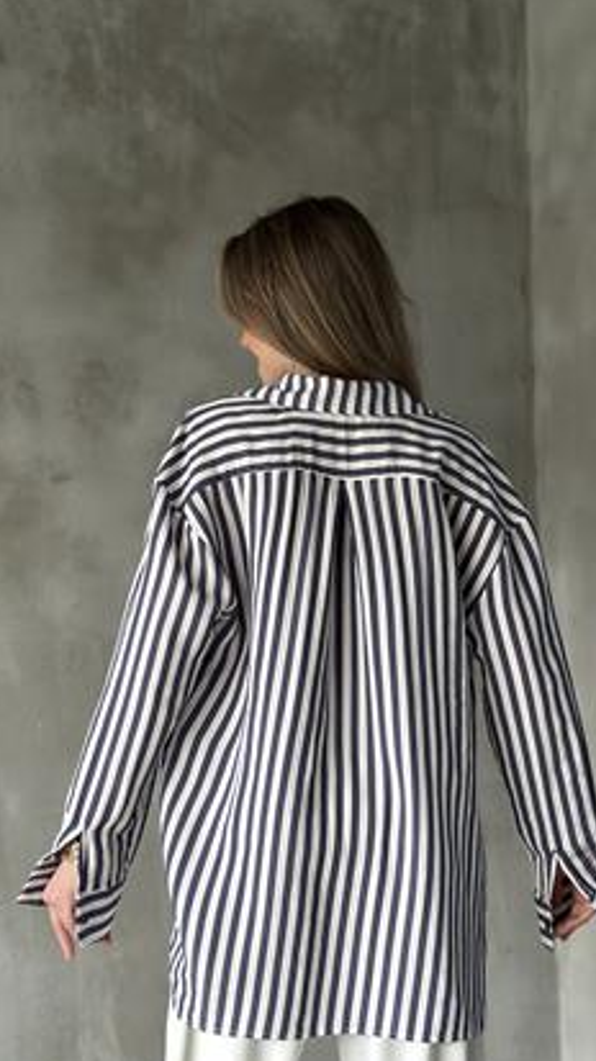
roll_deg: -0.4
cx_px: 349
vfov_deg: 38.5
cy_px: 534
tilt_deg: +3.1
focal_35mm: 54
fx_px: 1519
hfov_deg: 22.2
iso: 250
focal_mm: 6.86
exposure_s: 1/60
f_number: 1.78
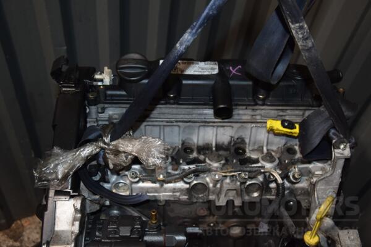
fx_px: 402
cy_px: 124
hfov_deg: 49.6
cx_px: 186
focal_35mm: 39
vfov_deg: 34.2
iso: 800
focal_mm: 26
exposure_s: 1/60
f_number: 5
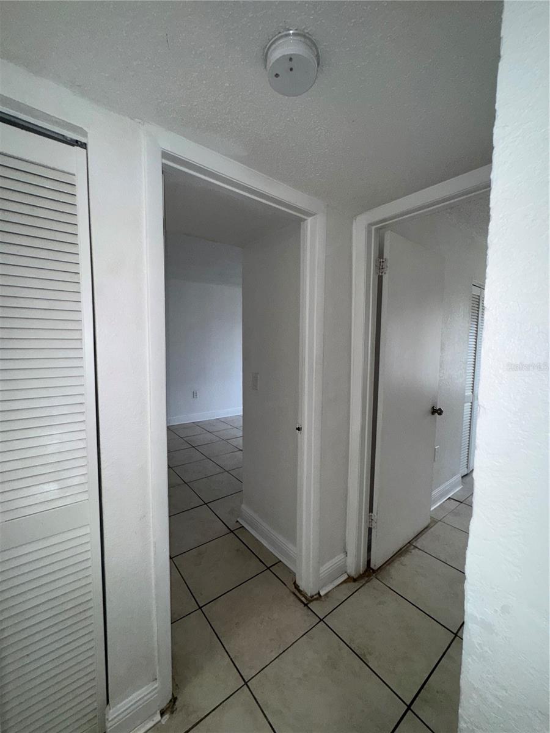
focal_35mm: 14
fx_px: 297
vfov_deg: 102.1
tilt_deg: -3.0
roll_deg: -0.7
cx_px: 275
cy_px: 366
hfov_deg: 85.7
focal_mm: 2.22
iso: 80
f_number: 2.2
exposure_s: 1/60
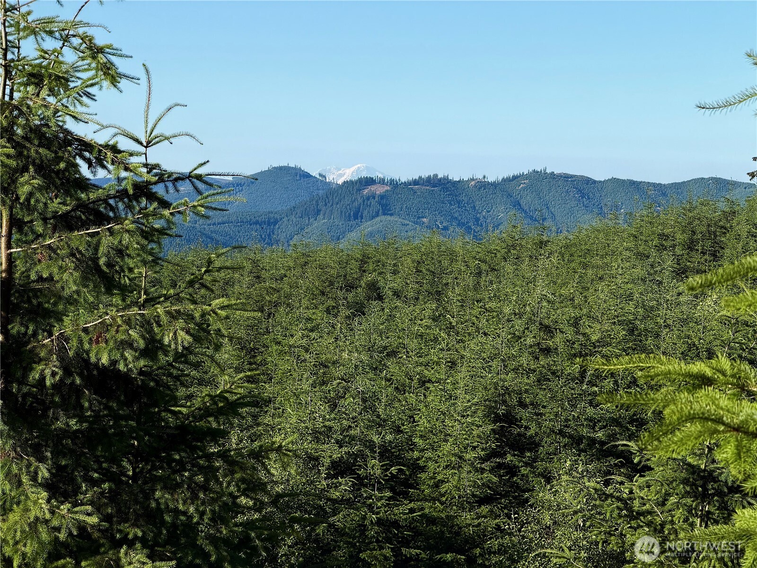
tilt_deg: -1.9
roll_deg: -1.3
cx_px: 378
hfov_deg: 19.6
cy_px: 284
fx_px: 2187
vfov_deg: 14.8
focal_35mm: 100
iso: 40
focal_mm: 16.89
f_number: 2.8
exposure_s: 1/638
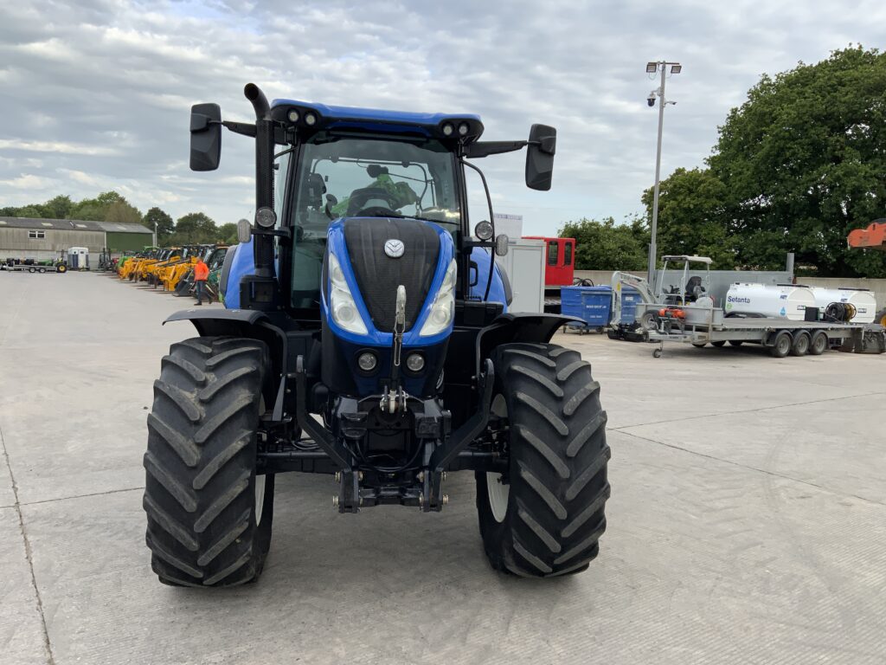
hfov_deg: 61.7
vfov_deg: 48.2
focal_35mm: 29
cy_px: 332
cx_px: 443
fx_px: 742
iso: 16
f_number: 1.8
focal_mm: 3
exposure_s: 1/524
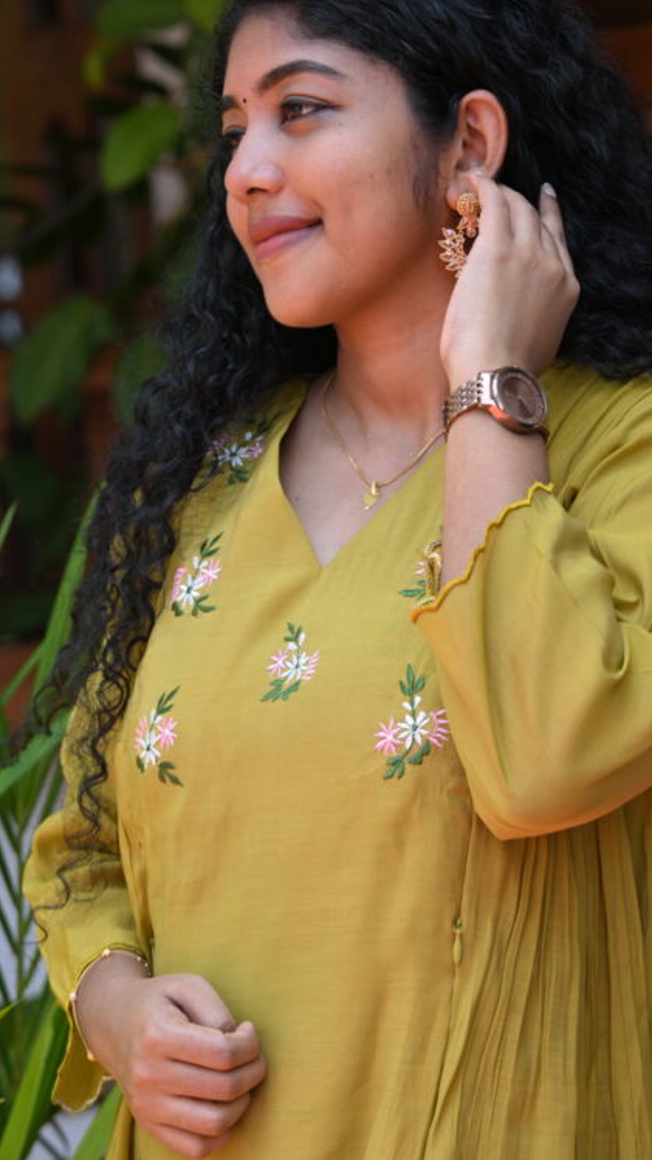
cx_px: 342
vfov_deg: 15.2
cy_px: 533
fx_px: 4355
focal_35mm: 142
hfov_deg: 8.6
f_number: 4
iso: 160
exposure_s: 1/200
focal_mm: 75
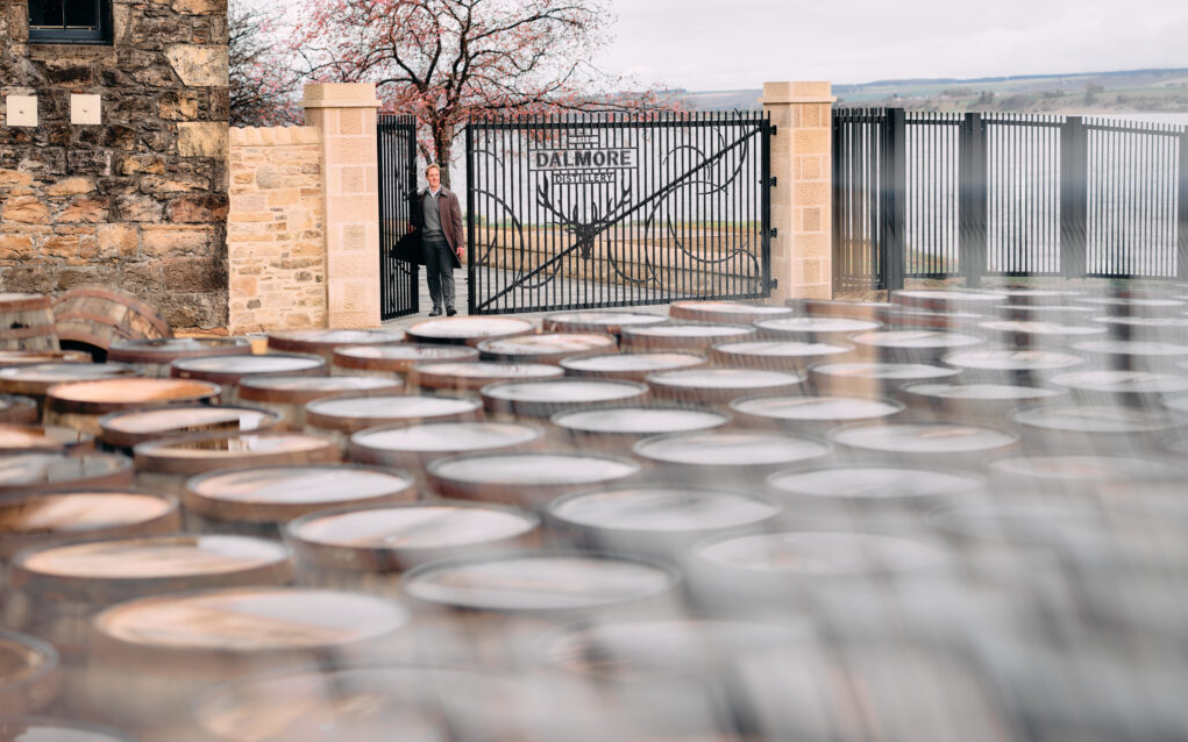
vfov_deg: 19.4
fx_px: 2169
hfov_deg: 30.6
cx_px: 595
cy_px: 304
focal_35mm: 67
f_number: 2.5
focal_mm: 80
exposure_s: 1/500
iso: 100
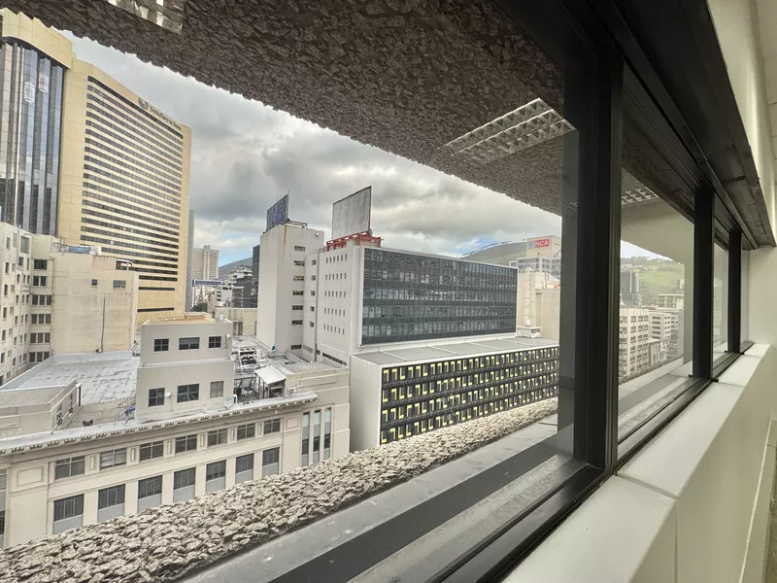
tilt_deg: +0.2
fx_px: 314
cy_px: 292
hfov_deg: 102.1
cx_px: 388
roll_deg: -1.5
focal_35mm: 14
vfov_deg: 85.7
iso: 40
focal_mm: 2.22
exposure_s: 1/190
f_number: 2.2
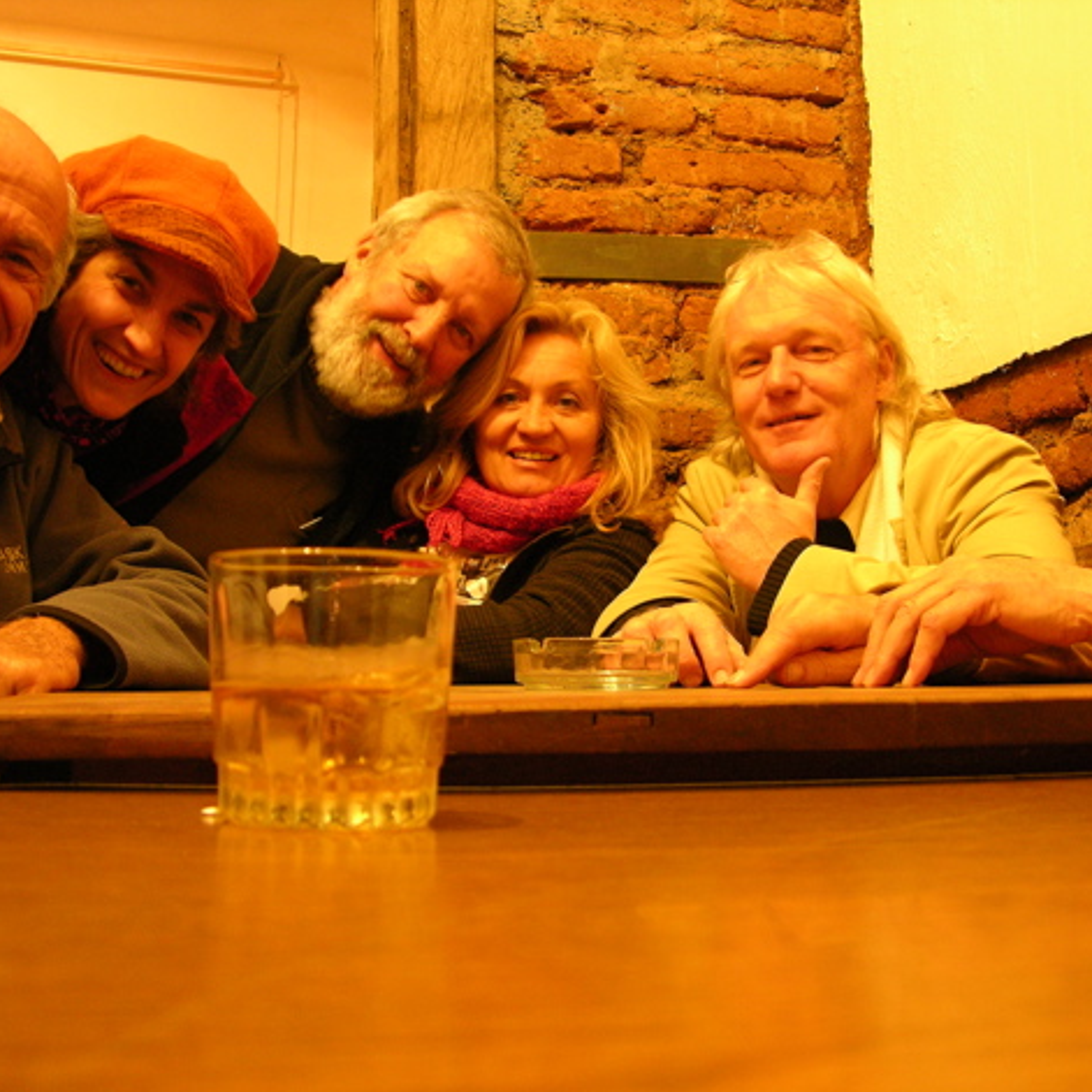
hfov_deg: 39.9
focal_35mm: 42
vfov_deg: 40.0
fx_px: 1499
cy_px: 554
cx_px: 624
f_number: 2.8
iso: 200
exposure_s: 1/1.5
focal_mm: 8.9
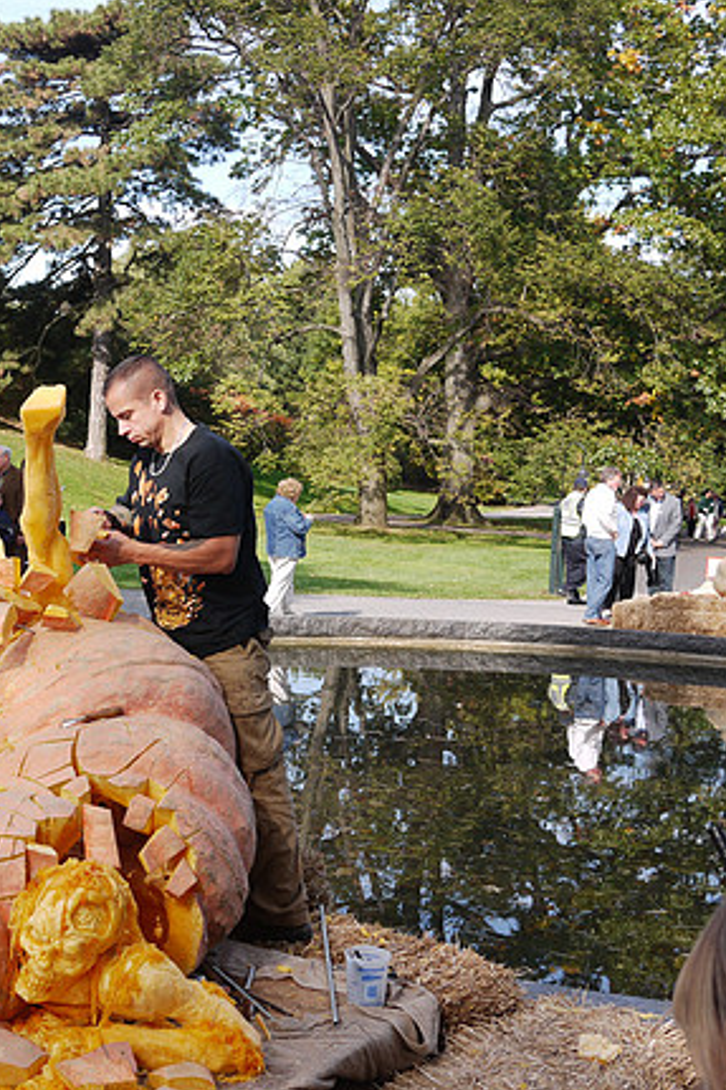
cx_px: 154
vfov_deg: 35.7
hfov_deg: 23.8
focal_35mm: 56
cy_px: 548
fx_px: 1695
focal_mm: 20
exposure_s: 1/250
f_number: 5
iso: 100
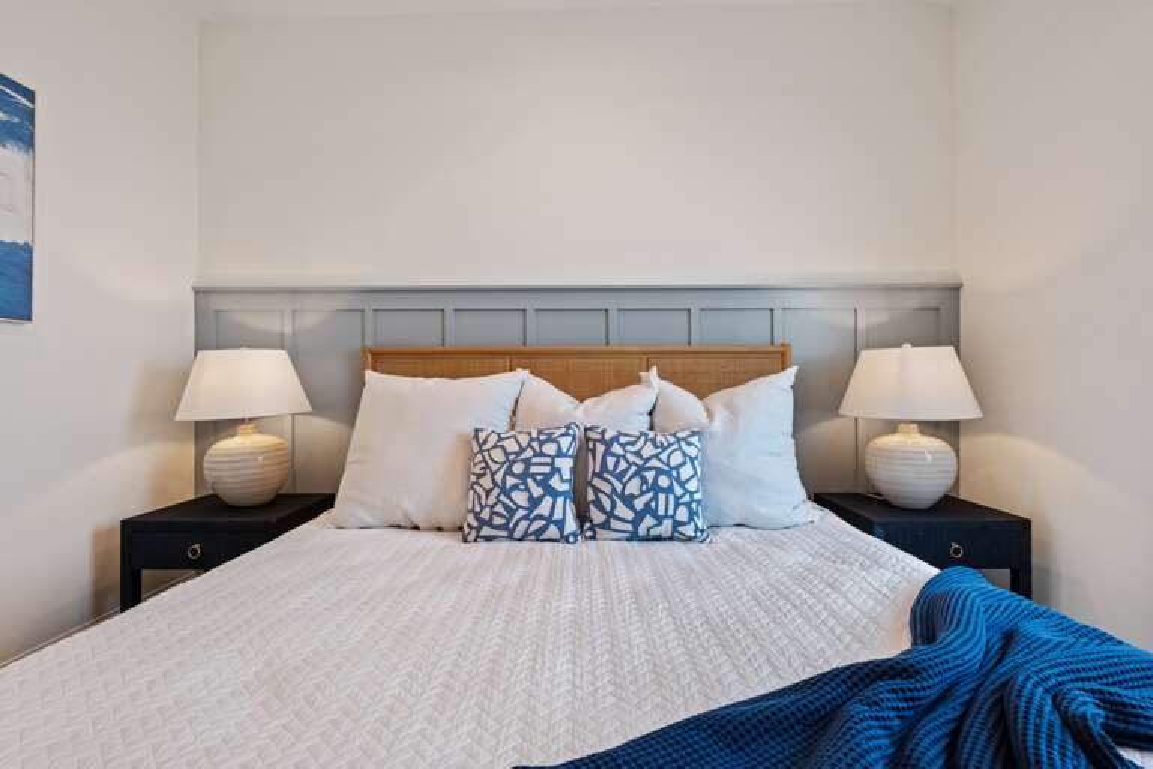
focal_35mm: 15
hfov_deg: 100.4
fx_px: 480
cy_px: 384
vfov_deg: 77.3
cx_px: 576
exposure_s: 1/30
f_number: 7.1
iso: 1250
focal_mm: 10
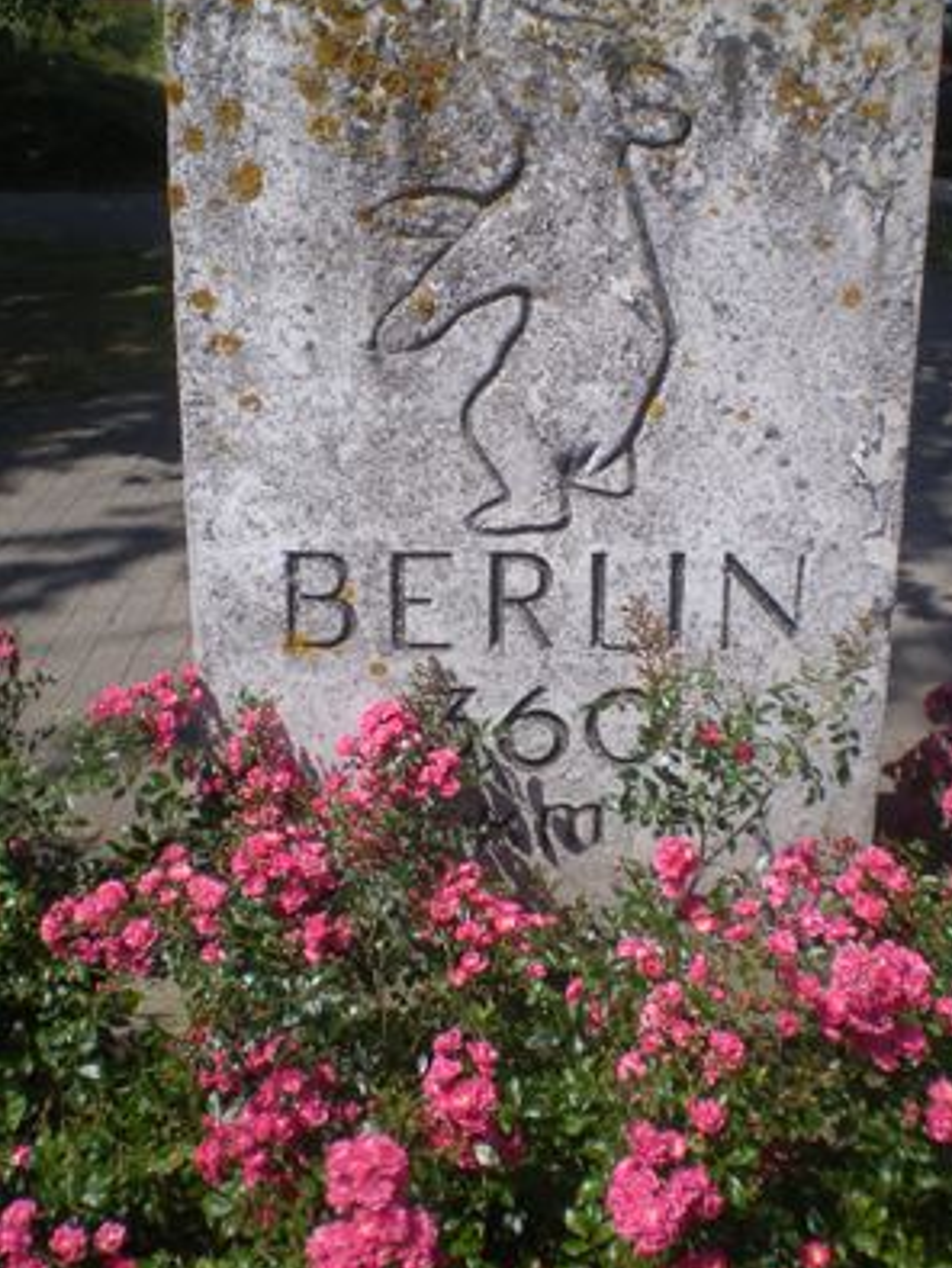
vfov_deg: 42.0
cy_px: 558
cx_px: 560
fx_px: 1648
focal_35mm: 45
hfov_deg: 32.1
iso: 64
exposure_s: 1/320
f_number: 4.6
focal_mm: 6.3
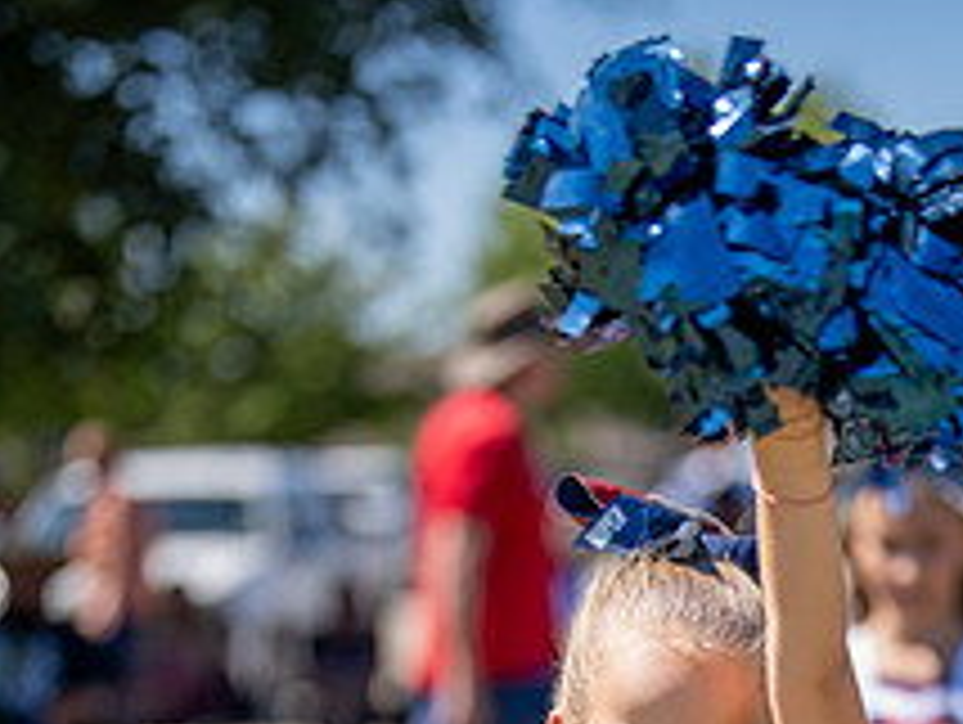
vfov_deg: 14.1
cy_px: 958
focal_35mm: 101
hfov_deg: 19.3
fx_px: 2813
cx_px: 670
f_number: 1.2
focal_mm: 50
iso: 160
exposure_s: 1/8000
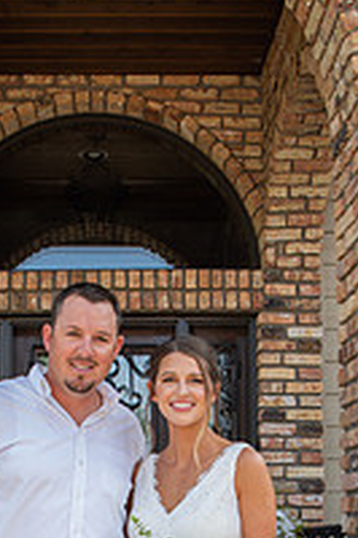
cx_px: 127
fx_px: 807
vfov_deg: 33.6
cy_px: 543
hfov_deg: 24.9
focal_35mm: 54
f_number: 4.5
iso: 125
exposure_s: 1/160
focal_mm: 24
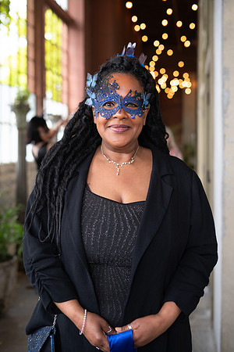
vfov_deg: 39.6
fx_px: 487
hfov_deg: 27.0
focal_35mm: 50
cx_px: 117
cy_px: 176
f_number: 2.8
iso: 400
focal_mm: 50
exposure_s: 1/100
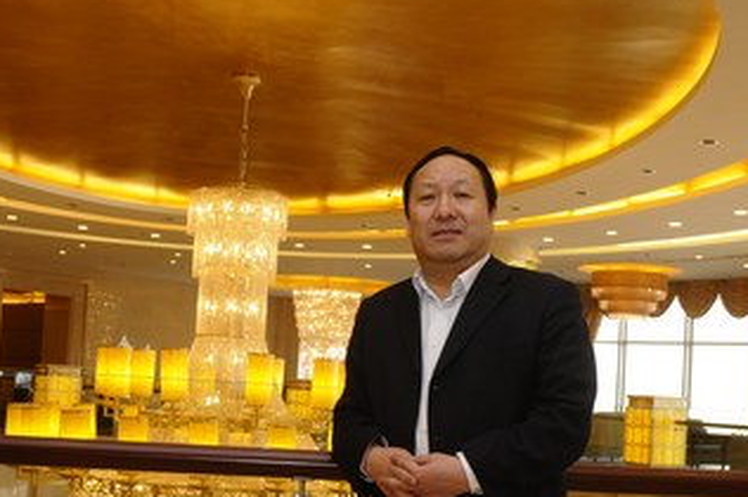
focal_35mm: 57
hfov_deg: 35.1
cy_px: 324
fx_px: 1183
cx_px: 376
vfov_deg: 23.6
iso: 500
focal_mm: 24
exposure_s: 1/100
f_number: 5
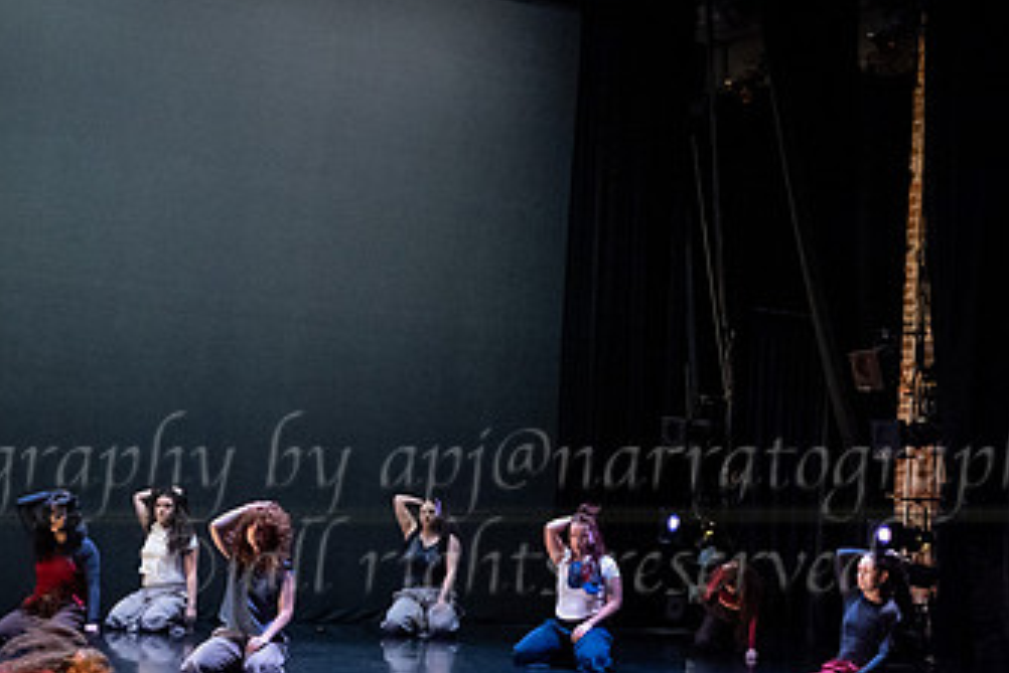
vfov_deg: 17.4
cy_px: 486
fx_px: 2187
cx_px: 611
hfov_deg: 25.9
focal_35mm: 78
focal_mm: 39
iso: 4000
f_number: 3.2
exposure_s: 1/400
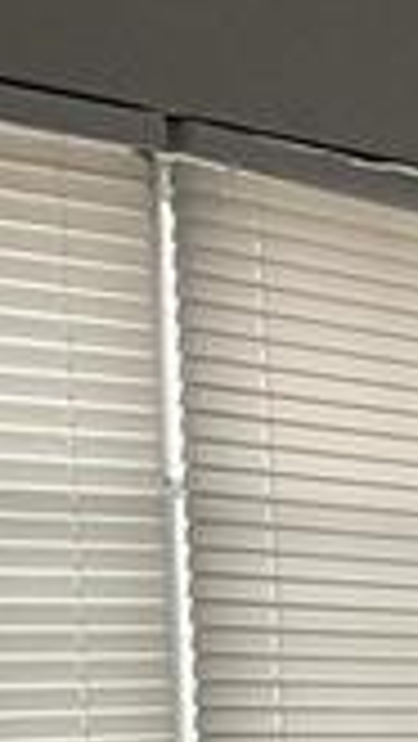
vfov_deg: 9.7
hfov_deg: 5.8
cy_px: 1448
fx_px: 4073
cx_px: 809
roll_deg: +1.9
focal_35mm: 207
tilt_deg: -8.9
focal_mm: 3
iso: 80
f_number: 1.8
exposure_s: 1/60
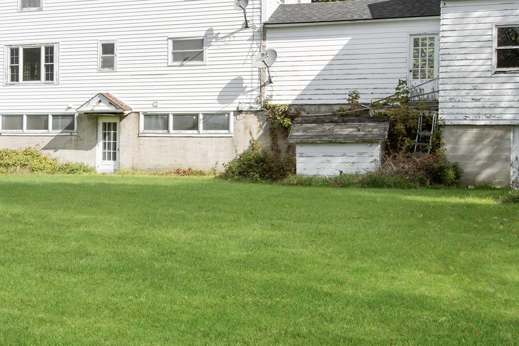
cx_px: 65
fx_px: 851
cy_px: 183
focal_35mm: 59
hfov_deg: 32.5
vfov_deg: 23.0
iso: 100
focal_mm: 20
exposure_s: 1/500
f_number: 8
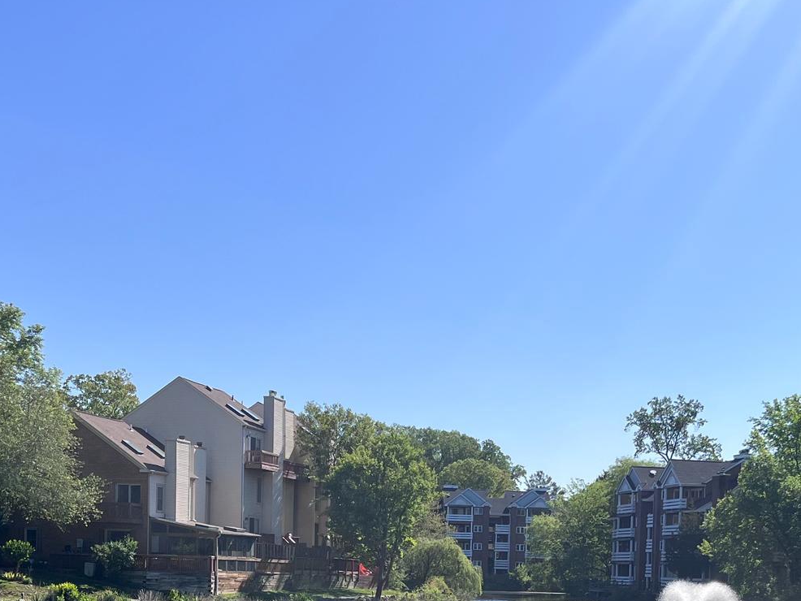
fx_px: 1250
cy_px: 619
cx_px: 491
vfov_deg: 25.5
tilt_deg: -1.2
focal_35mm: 54
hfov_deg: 35.4
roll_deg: -0.9
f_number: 1.6
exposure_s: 1/4310
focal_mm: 5.1
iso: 50
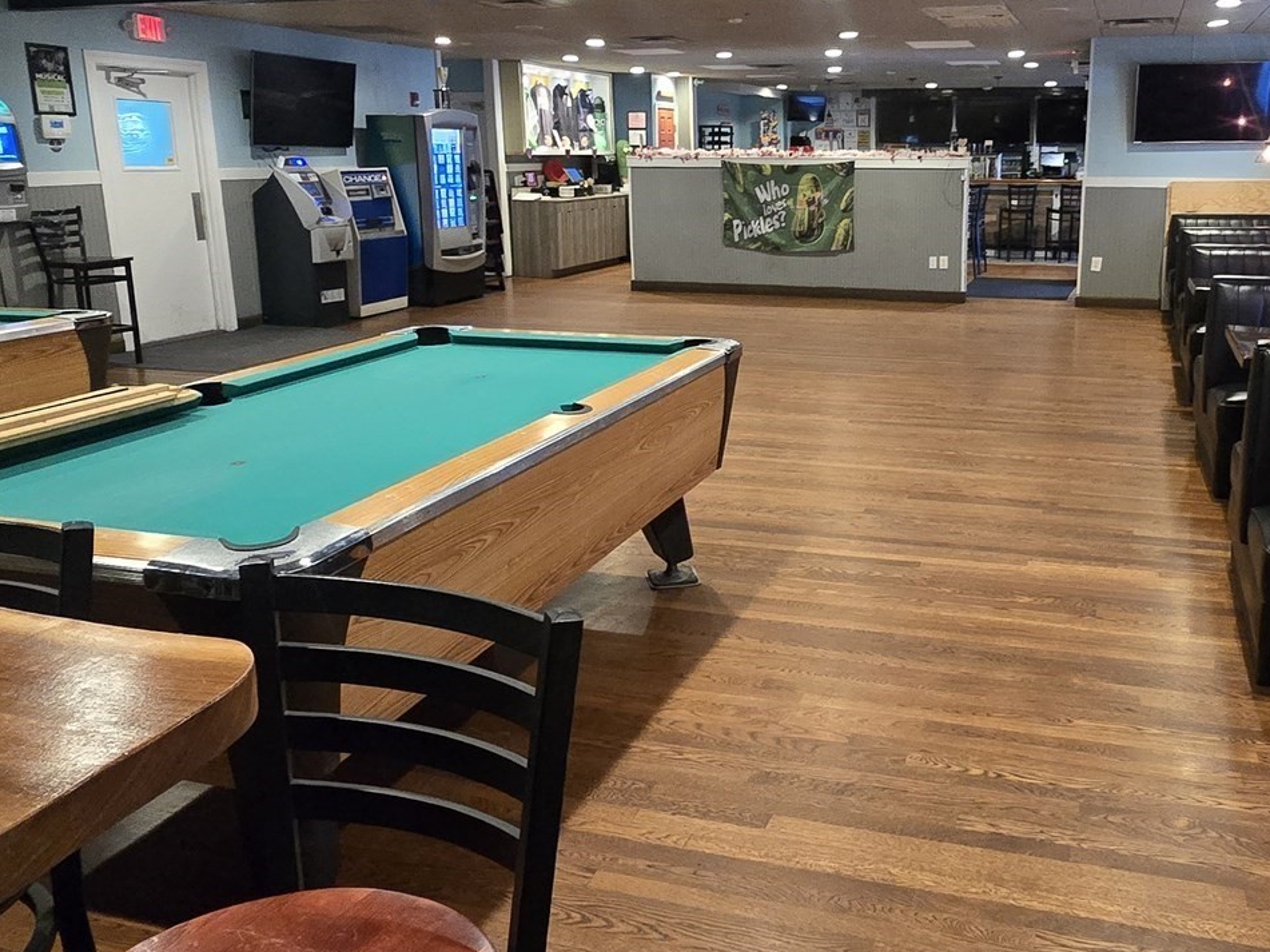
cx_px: 809
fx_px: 1027
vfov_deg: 49.5
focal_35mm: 28
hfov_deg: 62.4
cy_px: 395
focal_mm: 2.2
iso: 1000
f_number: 2.2
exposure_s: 1/60
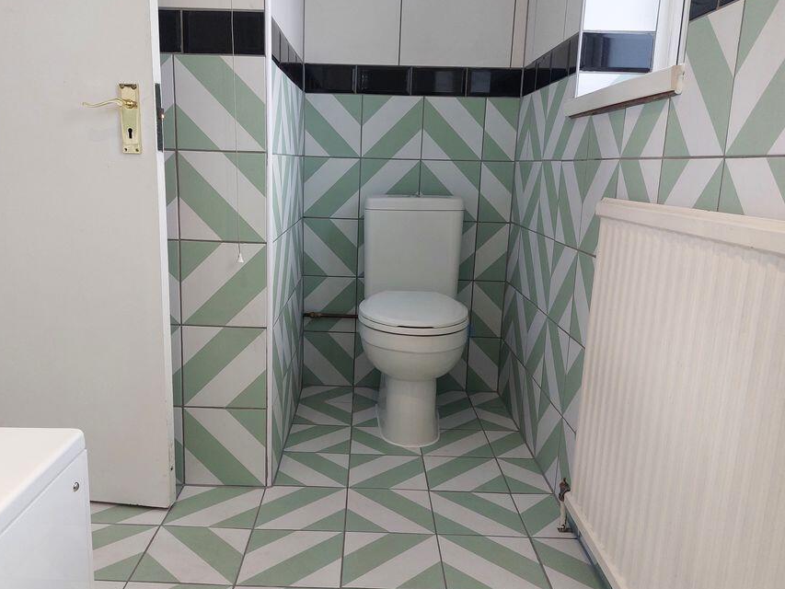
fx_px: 680
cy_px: 301
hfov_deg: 59.9
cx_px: 358
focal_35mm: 30
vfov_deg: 46.8
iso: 125
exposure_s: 1/100
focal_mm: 5.23
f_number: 1.8
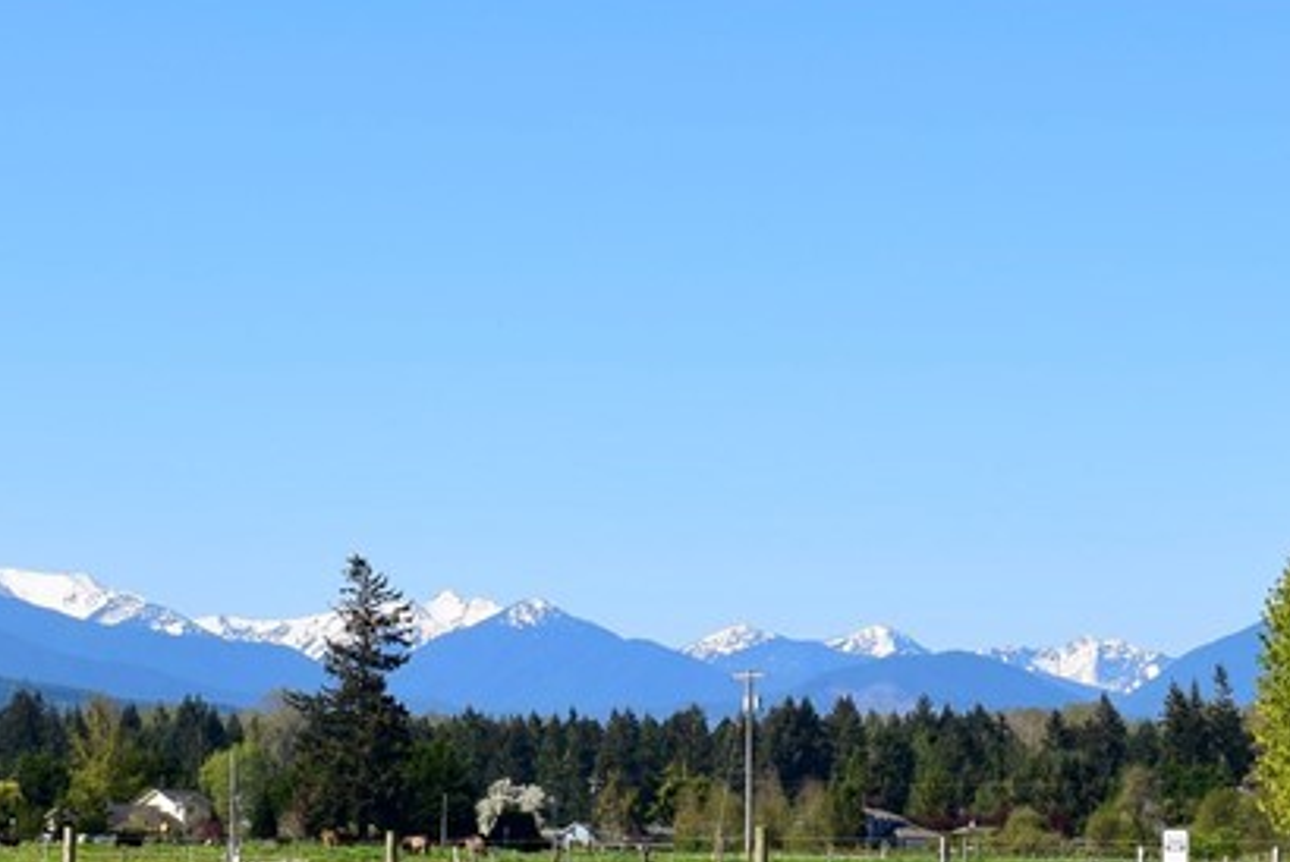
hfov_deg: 17.1
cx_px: 415
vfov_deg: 11.5
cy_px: 645
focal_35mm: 119
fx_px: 4267
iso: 400
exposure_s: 1/500
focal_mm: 30
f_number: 11
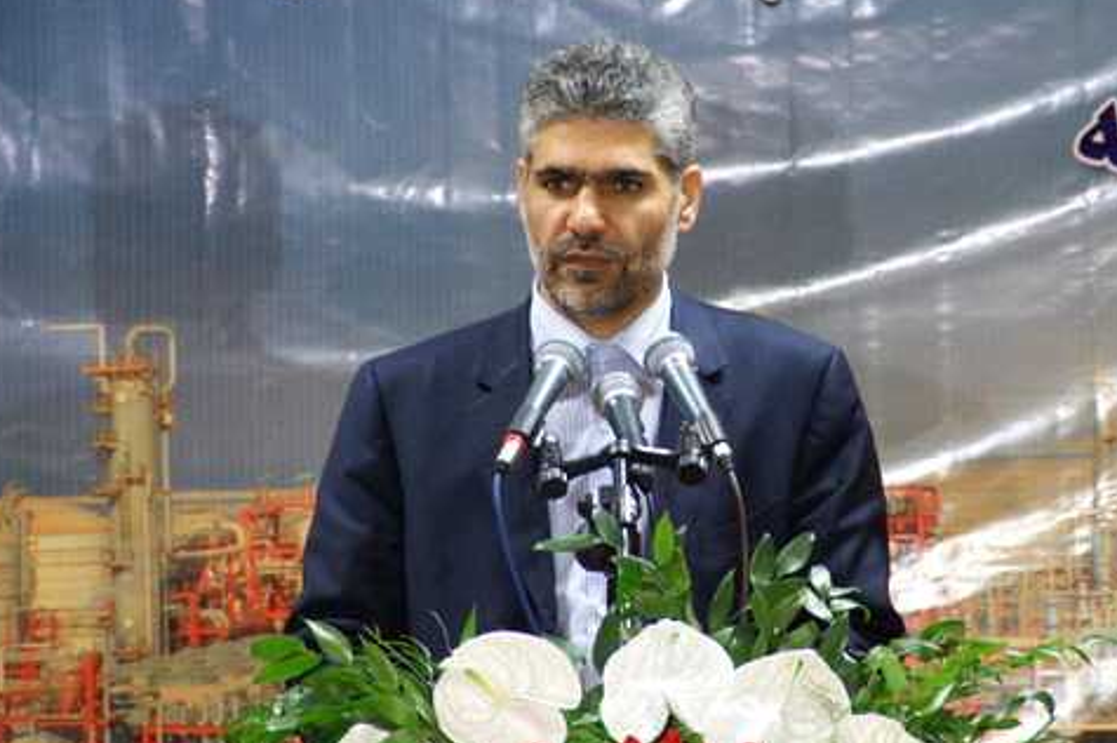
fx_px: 17146
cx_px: 713
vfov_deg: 2.5
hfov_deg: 3.7
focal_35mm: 553
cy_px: 329
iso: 400
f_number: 6.3
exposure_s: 1/15
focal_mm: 250
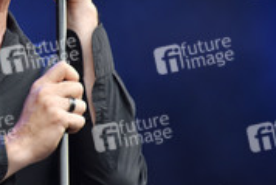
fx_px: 4466
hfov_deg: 3.5
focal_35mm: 582
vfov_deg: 2.4
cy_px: 17
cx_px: -2
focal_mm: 230
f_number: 6.3
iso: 640
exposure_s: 1/250
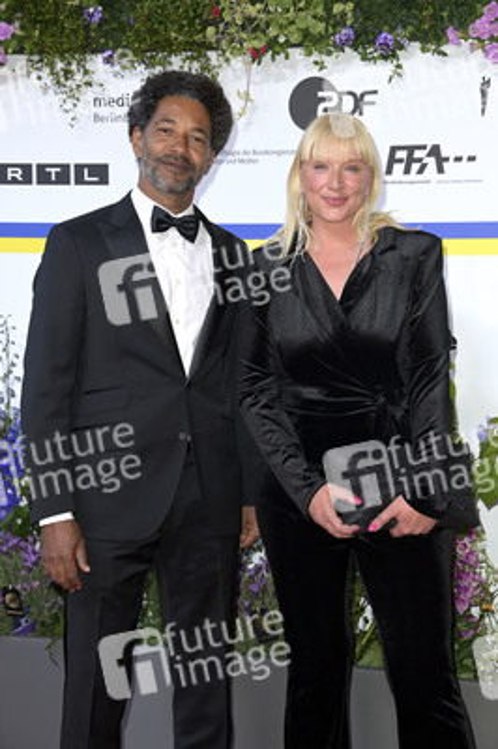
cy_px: 374
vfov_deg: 23.9
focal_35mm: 85
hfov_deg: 16.0
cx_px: 249
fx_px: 1767
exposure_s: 1/200
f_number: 6.3
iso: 640
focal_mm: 85
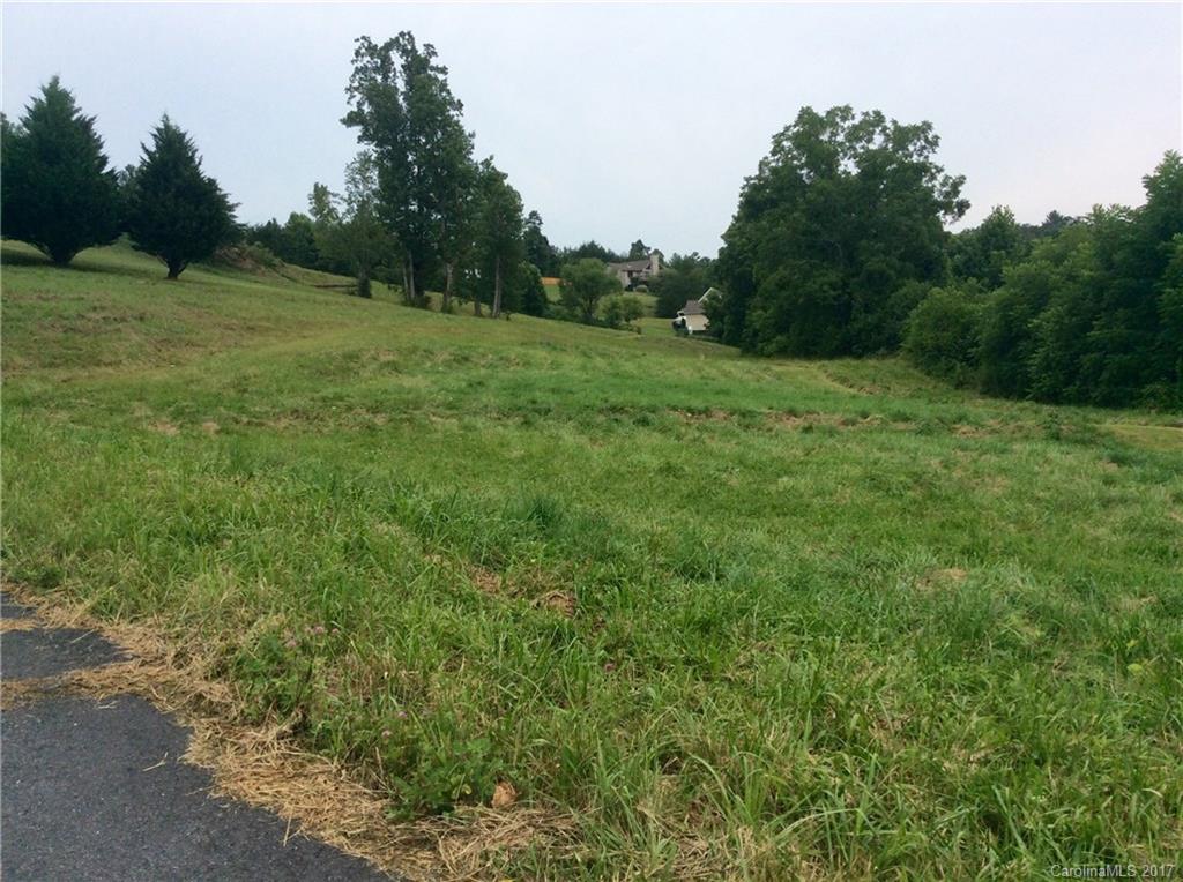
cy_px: 441
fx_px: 1092
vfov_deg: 44.0
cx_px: 592
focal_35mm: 32
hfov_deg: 56.9
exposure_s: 1/880
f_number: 2.4
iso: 32
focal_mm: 3.3
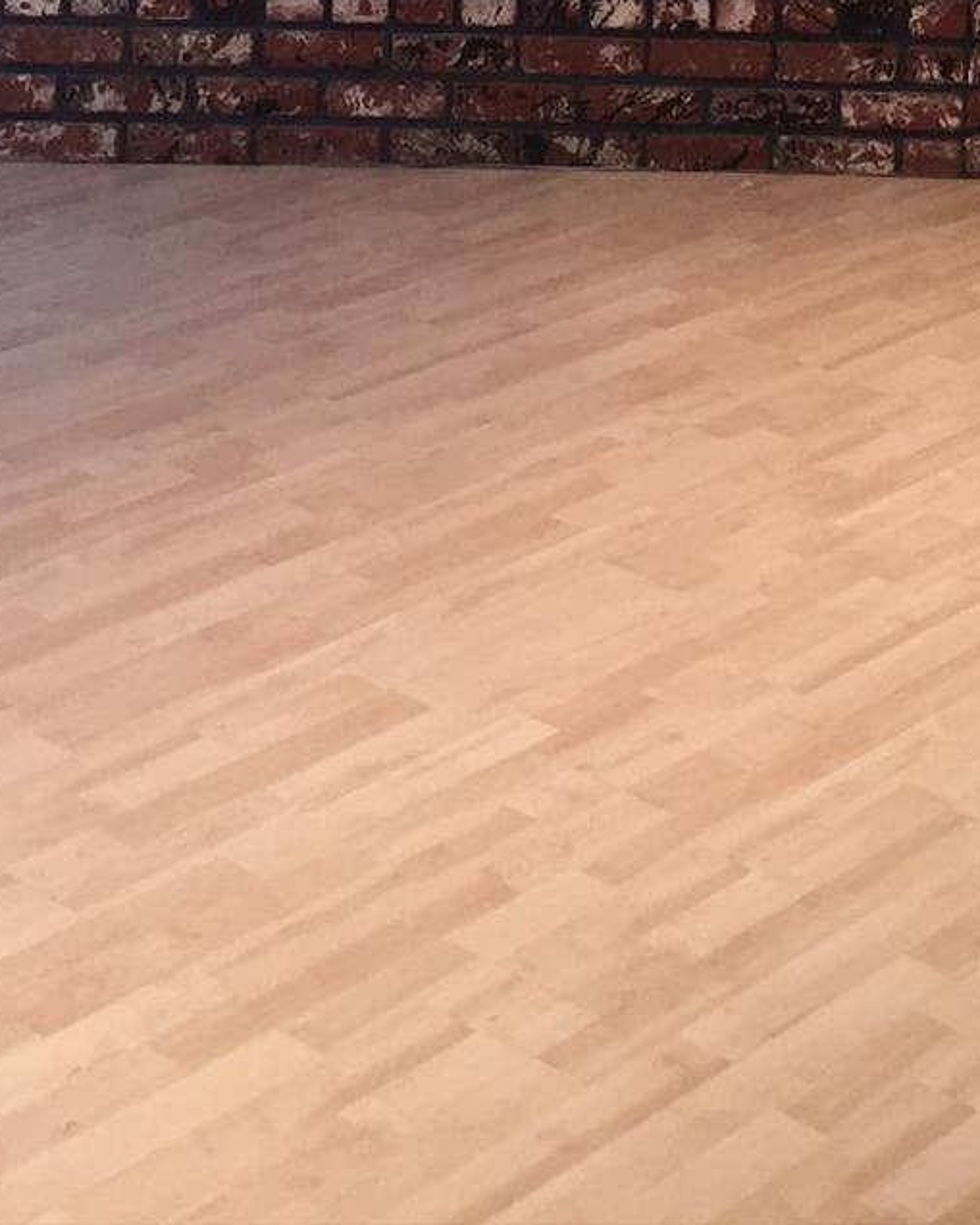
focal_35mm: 89
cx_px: 429
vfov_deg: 18.6
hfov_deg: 17.3
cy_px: -695
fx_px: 3226
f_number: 2.2
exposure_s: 1/30
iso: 50
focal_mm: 4.15
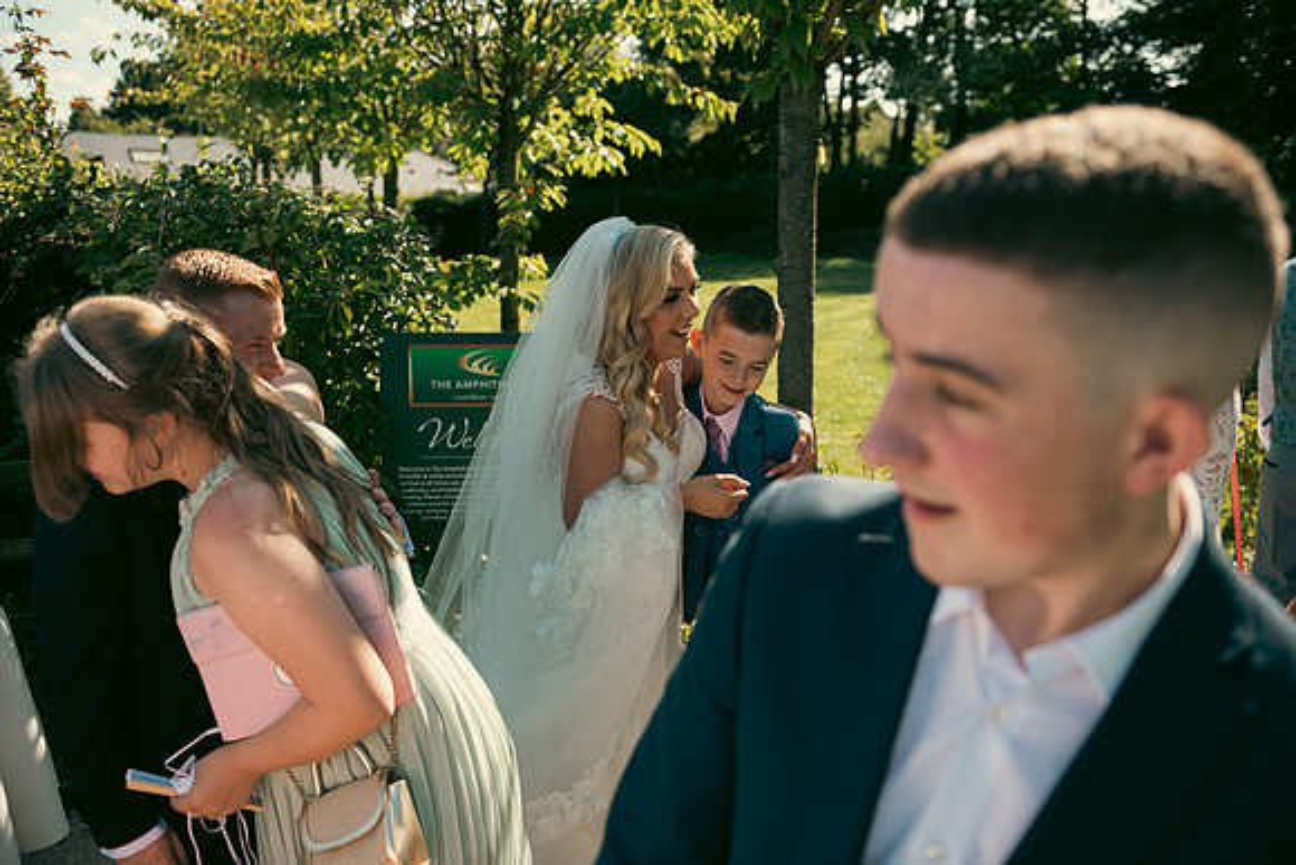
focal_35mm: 32
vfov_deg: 41.1
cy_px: 432
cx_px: 648
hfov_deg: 58.7
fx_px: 1152
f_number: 3.5
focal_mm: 32
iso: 250
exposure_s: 1/1600
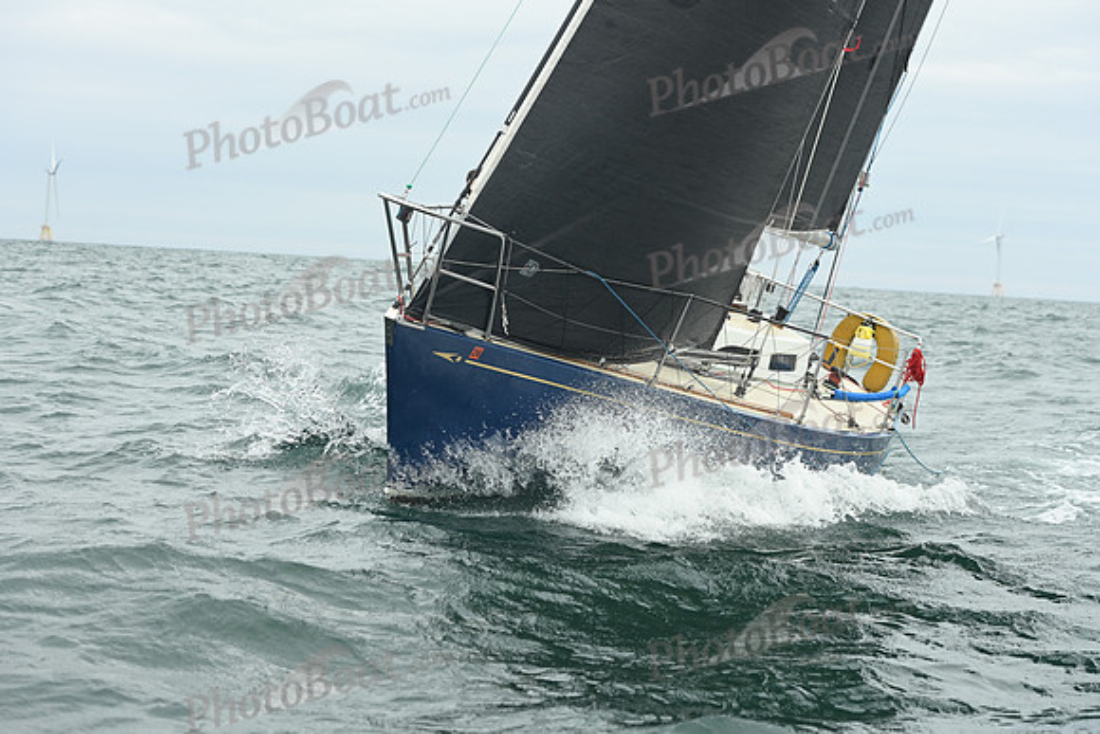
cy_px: 367
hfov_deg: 22.1
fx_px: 2812
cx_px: 550
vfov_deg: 14.9
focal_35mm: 92
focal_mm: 92
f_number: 6.3
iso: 400
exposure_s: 1/800
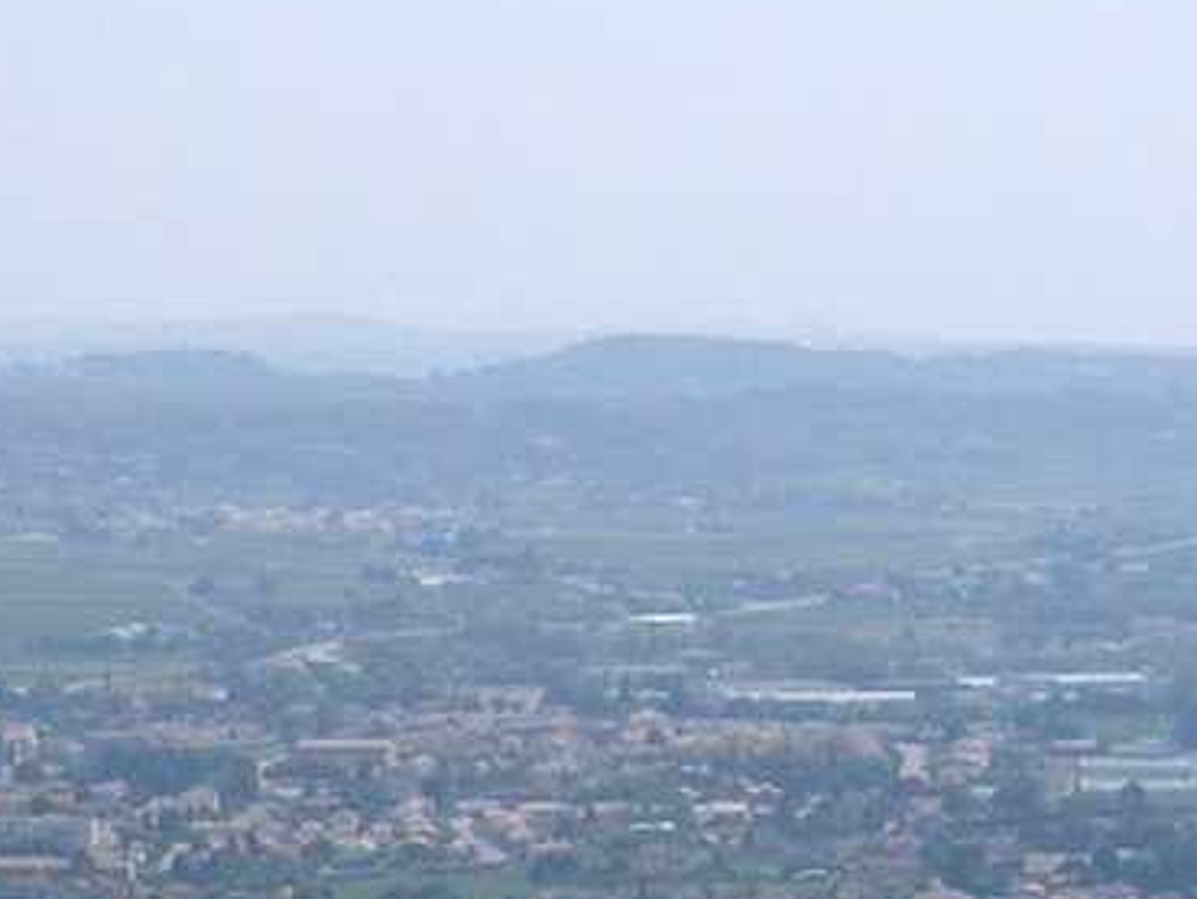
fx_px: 5846
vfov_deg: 8.4
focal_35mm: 169
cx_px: -201
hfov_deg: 11.5
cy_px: 1649
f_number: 4.8
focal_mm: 8
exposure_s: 1/1250
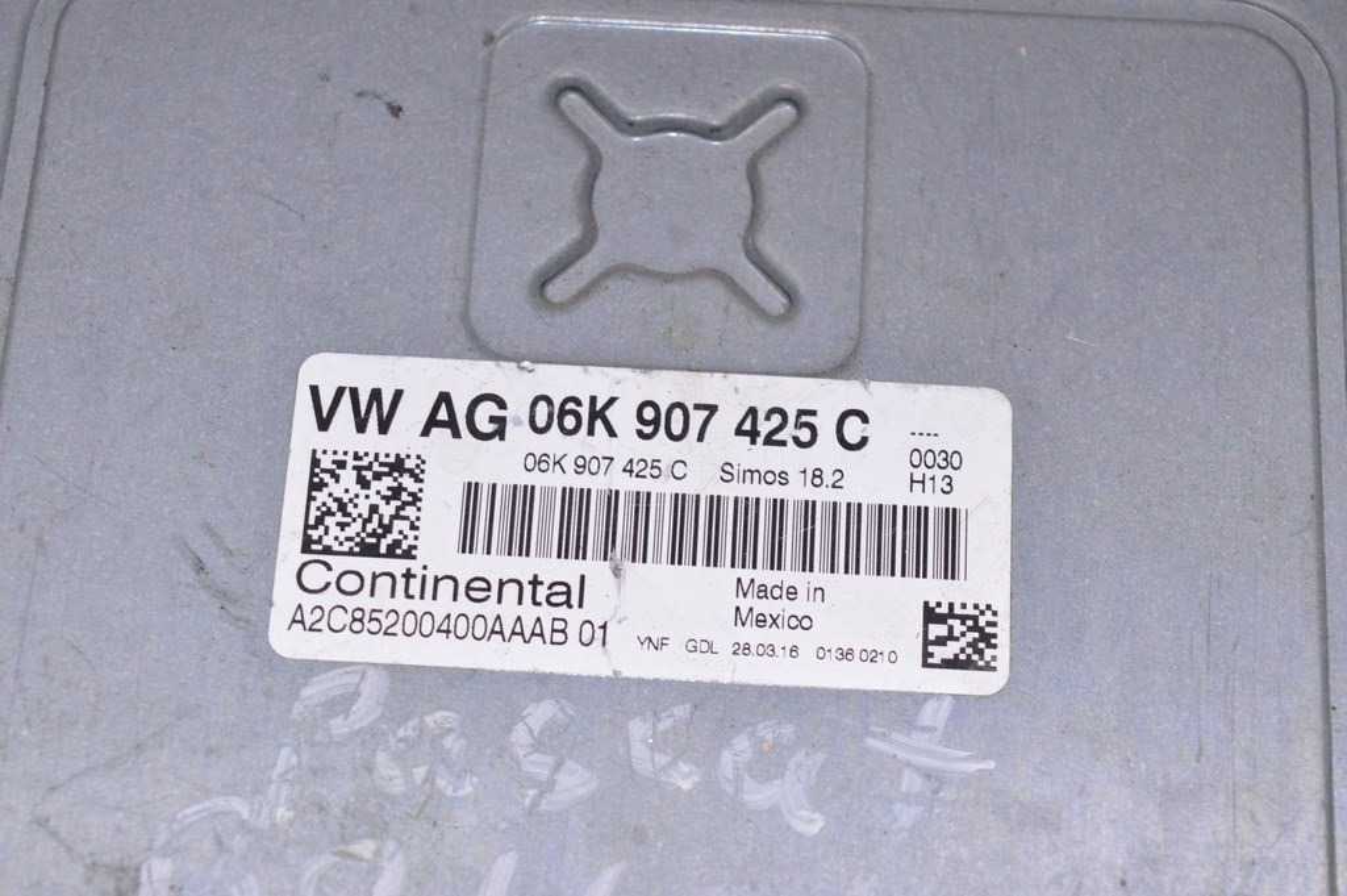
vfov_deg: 16.5
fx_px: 3084
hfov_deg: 24.6
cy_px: 448
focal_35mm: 82
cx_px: 674
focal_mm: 55
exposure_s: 1/160
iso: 1600
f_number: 8
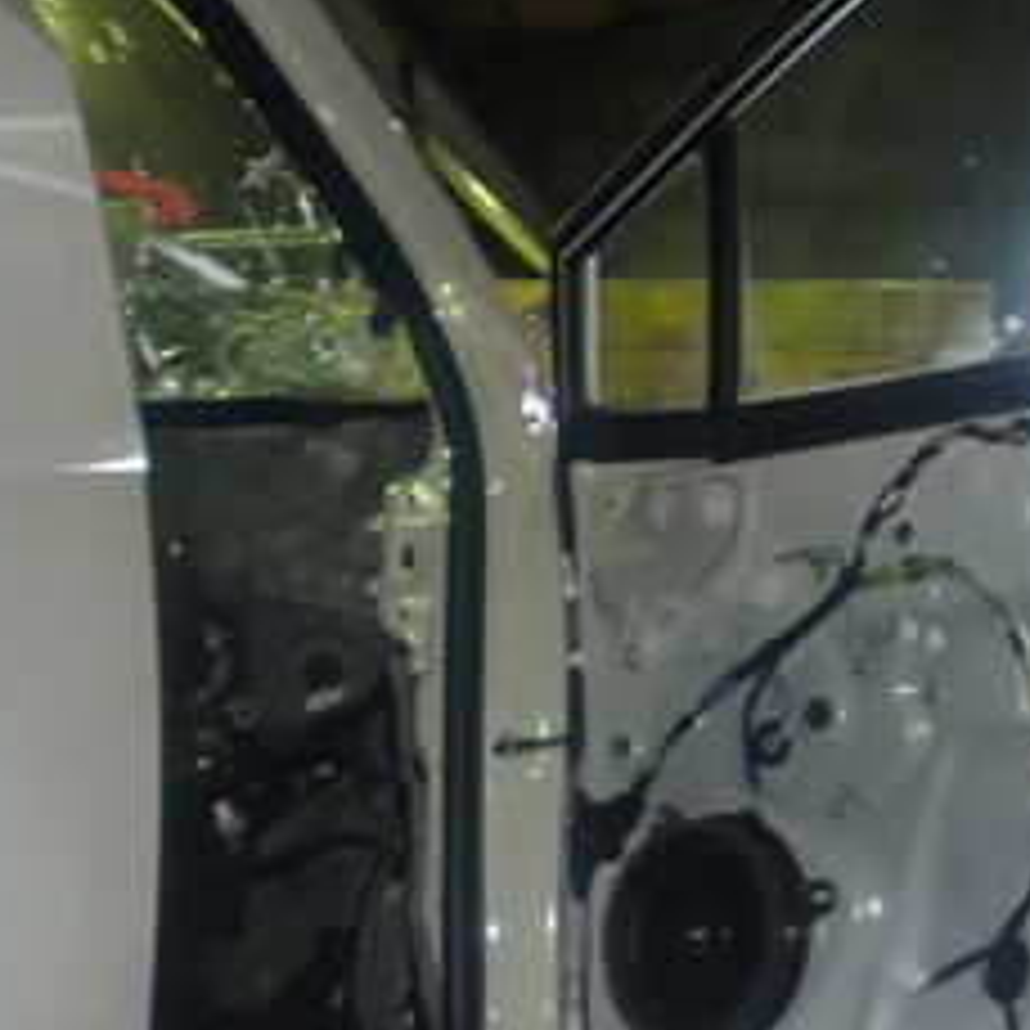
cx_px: 1295
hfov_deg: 25.8
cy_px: 391
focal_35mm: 58
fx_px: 1953
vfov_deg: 29.4
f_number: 2
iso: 200
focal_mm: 4.5
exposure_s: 1/30
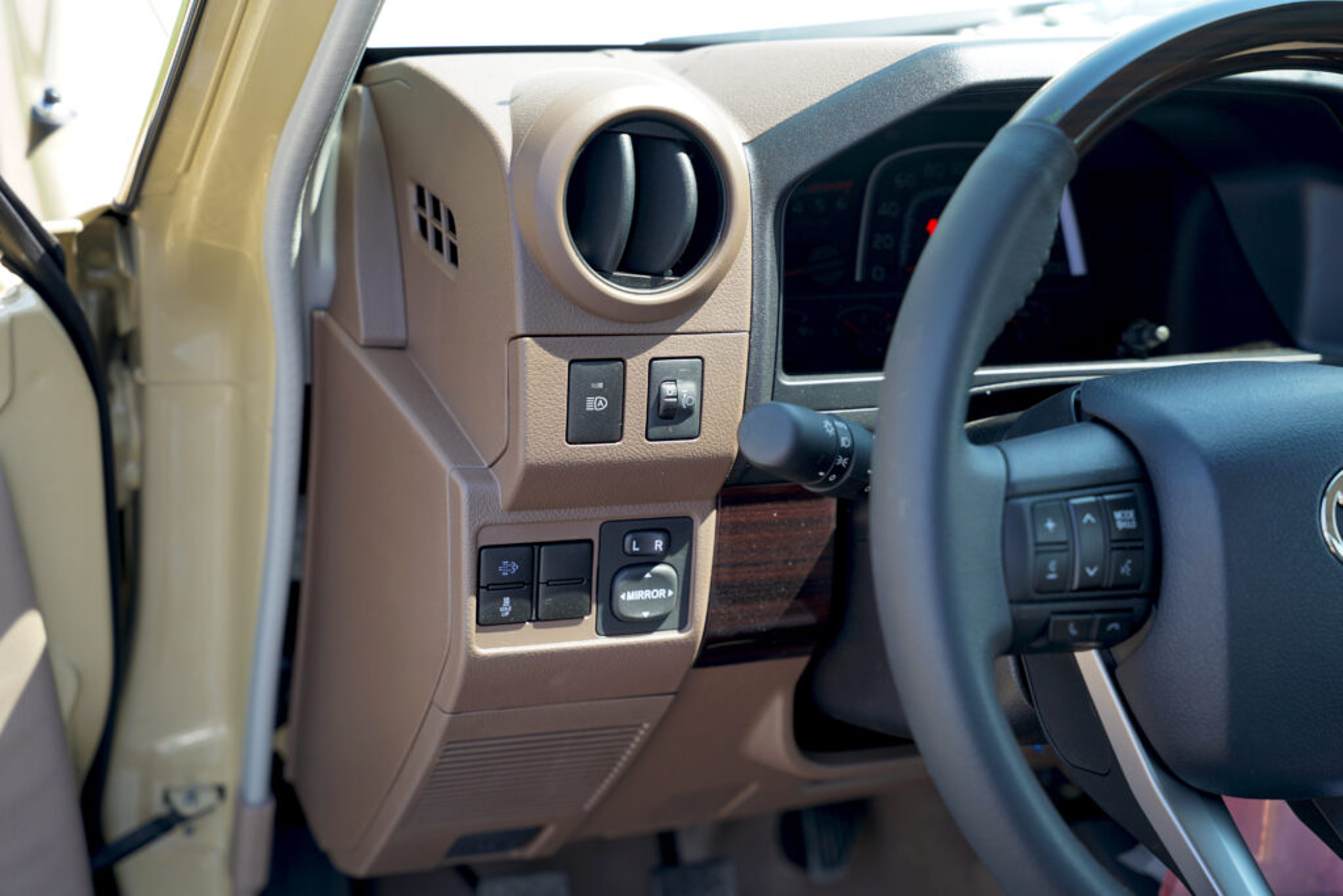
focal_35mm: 48
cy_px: 448
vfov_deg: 28.2
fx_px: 1783
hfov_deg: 41.3
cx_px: 672
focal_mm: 47.8
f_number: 4
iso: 100
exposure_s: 1/125
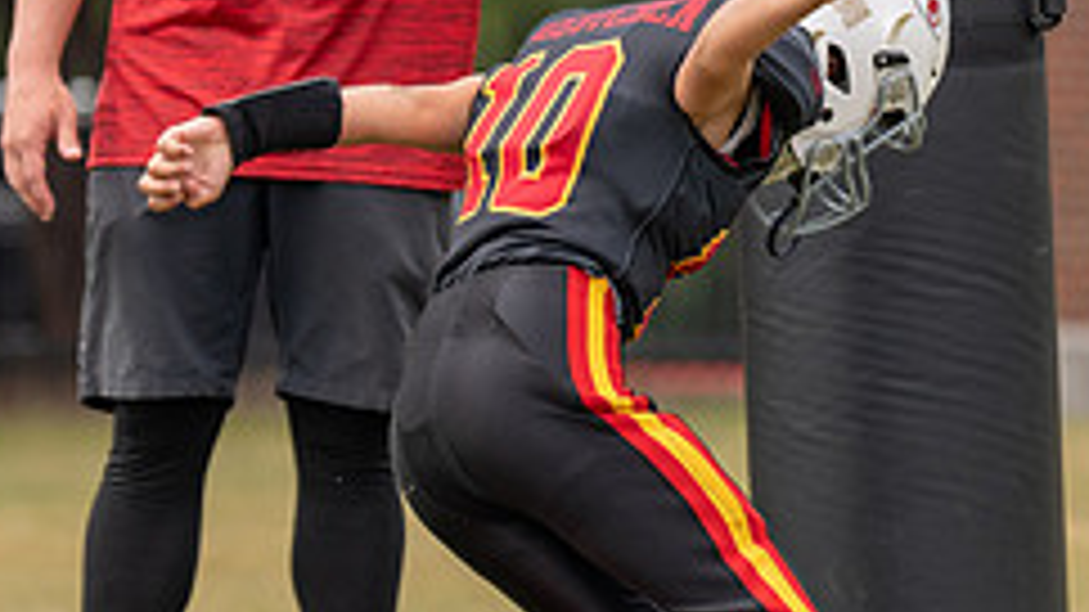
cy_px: 34
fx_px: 11115
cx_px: 586
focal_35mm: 385
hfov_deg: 5.6
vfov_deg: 3.2
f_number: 2.8
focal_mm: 129
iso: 100
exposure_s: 1/1600
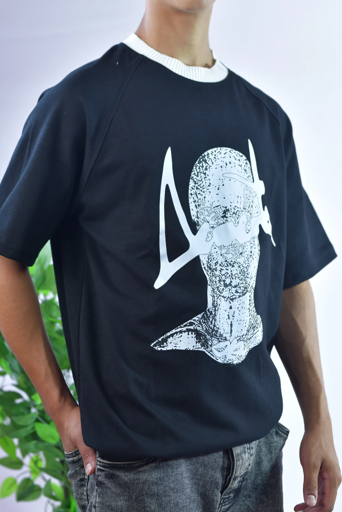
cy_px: 248
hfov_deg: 14.6
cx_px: 162
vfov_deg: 21.7
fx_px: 1339
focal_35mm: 94
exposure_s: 1/100
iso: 1000
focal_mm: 85
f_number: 3.2
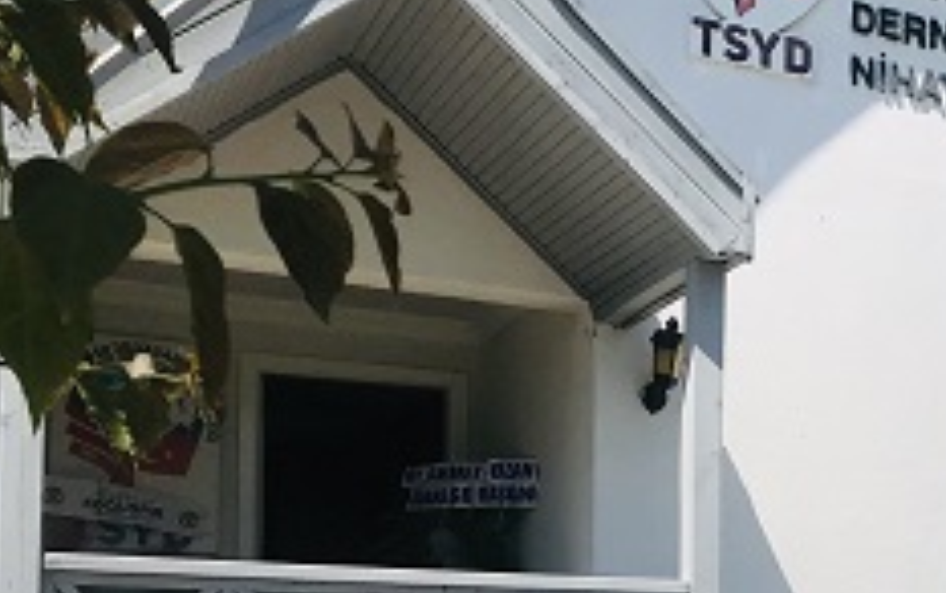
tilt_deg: +5.1
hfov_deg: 26.6
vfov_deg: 18.0
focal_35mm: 70
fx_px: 1806
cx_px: 1080
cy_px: 658
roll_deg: +0.0
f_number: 1.8
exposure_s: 1/2907
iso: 20
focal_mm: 3.99
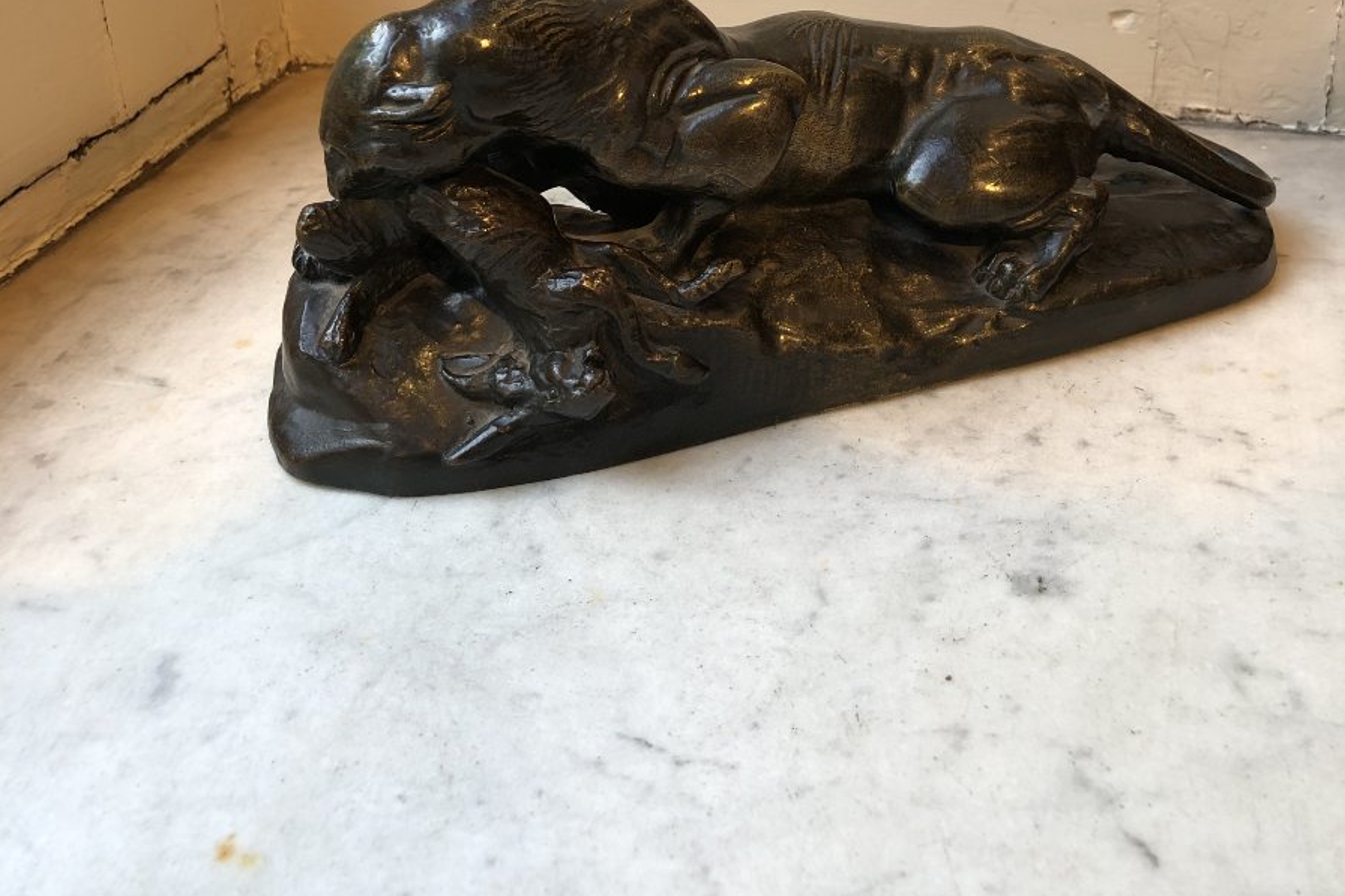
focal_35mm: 39
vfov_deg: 32.7
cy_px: 113
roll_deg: +3.9
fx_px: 1457
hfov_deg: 49.6
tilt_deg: -24.6
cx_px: 671
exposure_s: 1/50
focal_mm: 4
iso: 20
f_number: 1.8
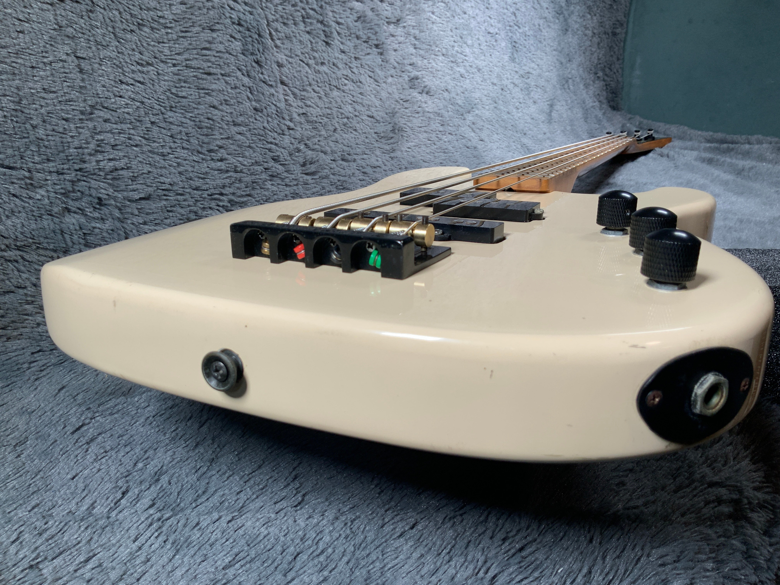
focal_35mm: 29
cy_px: 292
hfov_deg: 61.7
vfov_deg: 48.2
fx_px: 653
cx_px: 390
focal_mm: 3
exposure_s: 1/104
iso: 25
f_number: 1.8
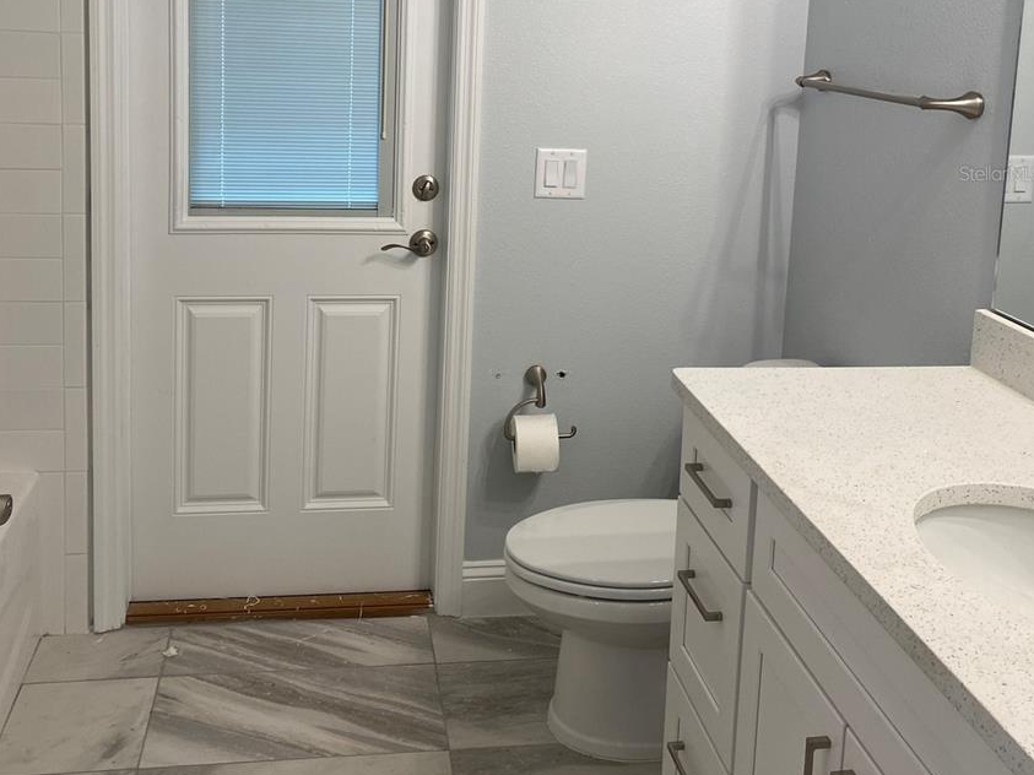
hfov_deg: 50.1
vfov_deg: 37.5
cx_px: 494
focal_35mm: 37
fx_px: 1105
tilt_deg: -8.1
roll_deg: -1.8
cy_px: 173
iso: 64
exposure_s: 1/60
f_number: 1.8
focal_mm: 4.25
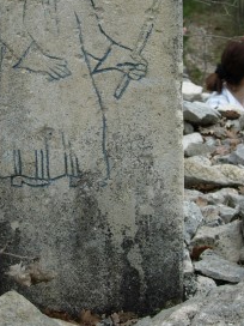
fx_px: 630
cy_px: 92
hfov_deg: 21.8
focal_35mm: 67
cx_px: 73
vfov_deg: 28.6
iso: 64
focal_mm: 7.8
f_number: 2.8
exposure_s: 1/512
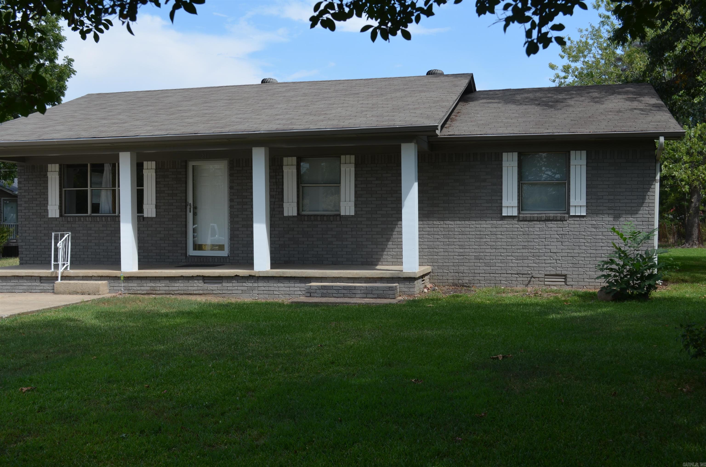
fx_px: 763
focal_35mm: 39
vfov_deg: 34.1
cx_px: 353
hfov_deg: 49.6
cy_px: 234
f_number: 8
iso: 140
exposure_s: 1/250
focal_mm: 26
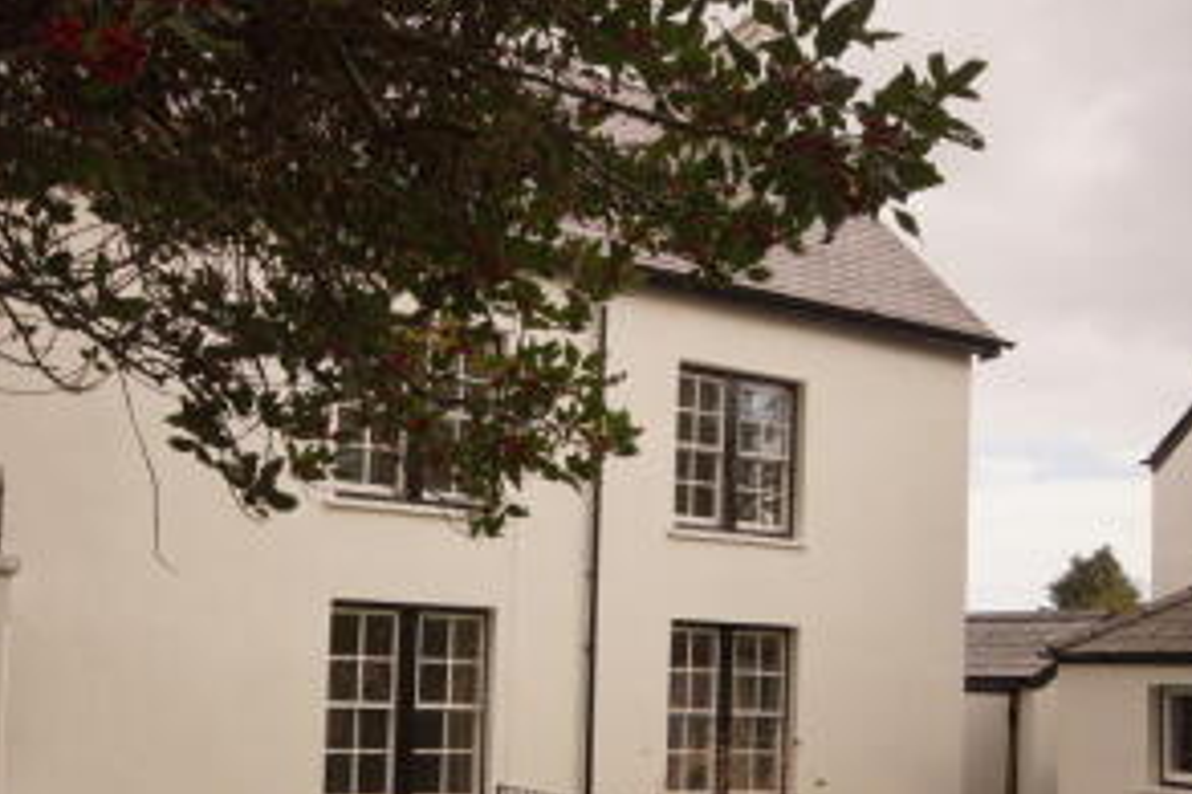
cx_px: 529
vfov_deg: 33.4
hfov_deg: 49.5
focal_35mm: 39
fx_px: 1291
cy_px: 609
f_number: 5
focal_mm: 16
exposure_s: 1/320
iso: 100
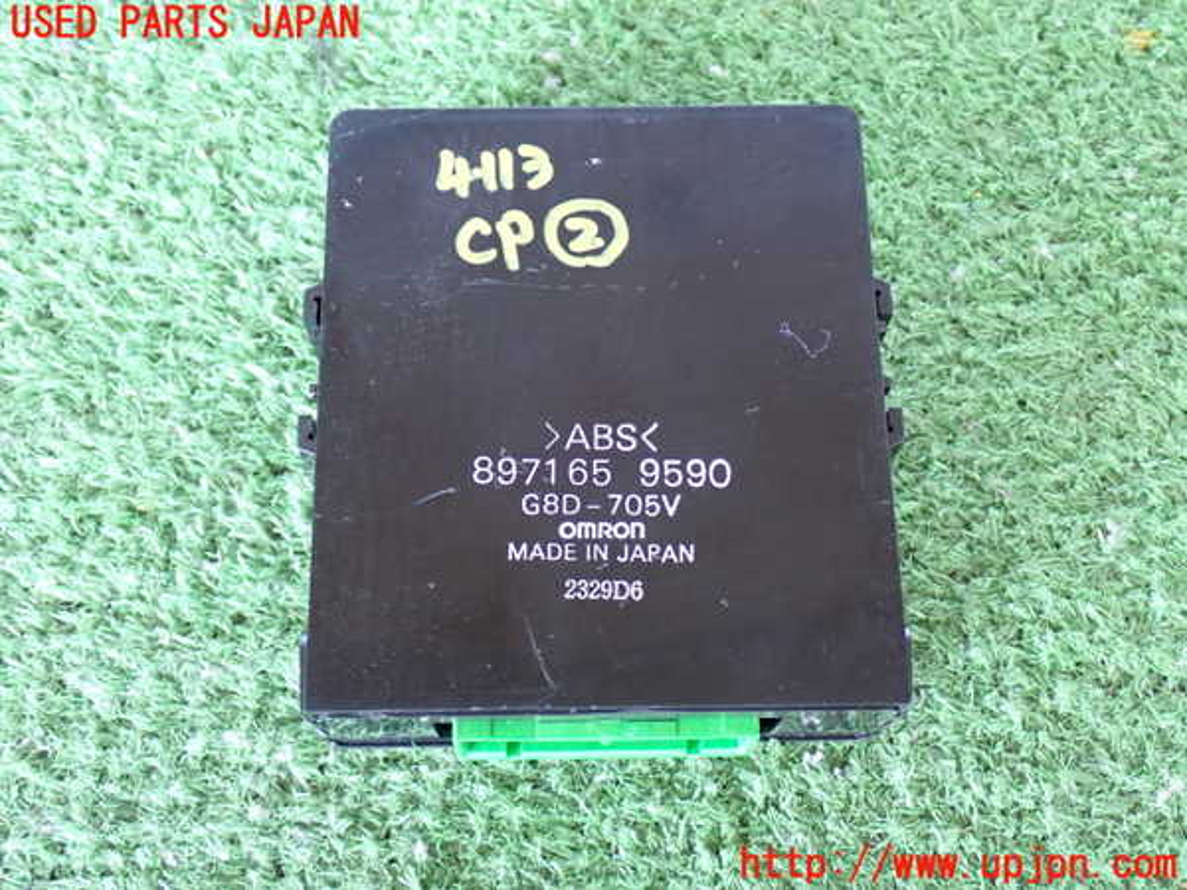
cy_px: 445
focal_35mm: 47
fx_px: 1612
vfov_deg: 30.9
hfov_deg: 40.4
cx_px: 594
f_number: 3.1
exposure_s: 1/20
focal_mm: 8.4
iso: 800
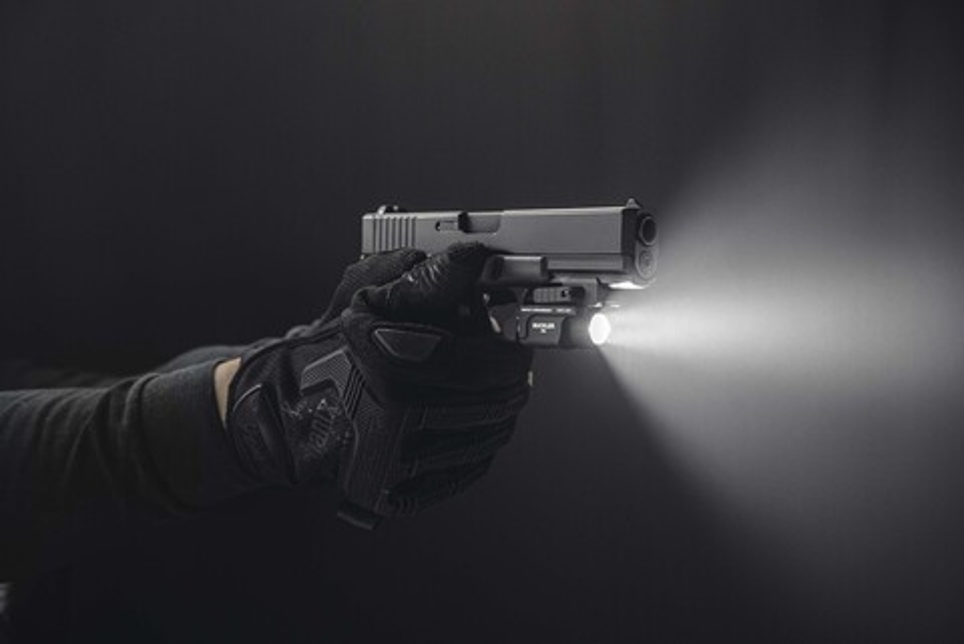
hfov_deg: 39.6
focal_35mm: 50
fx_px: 1340
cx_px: 482
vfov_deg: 27.0
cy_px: 322
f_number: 5
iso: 1250
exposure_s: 1/100
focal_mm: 50
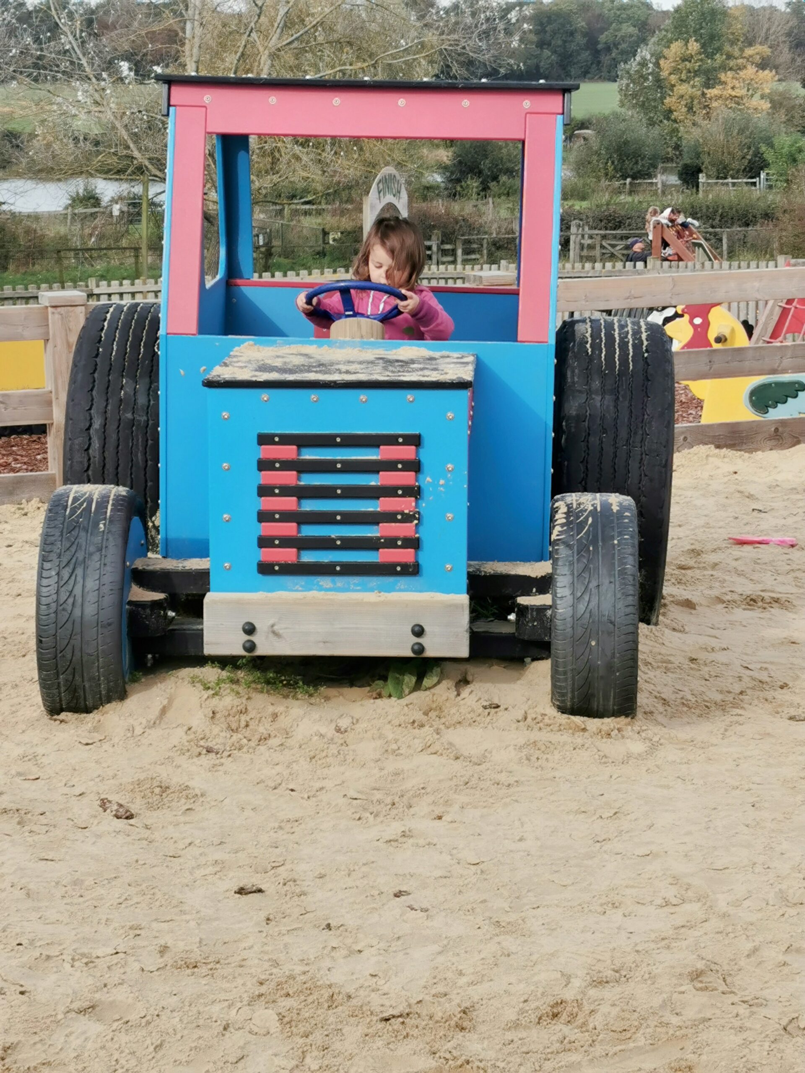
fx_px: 2419
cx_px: 402
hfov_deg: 18.9
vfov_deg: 25.0
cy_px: 536
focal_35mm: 78
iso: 50
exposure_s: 1/1779
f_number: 1.6
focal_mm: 5.56
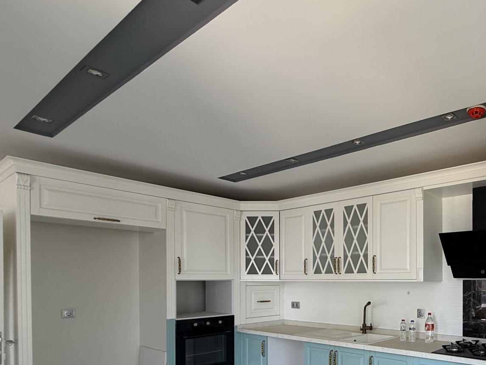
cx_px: 421
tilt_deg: -0.3
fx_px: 351
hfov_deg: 60.7
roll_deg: -0.2
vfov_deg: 52.0
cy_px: 283
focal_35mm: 25
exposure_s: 1/99
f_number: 2.2
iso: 64
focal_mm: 2.22
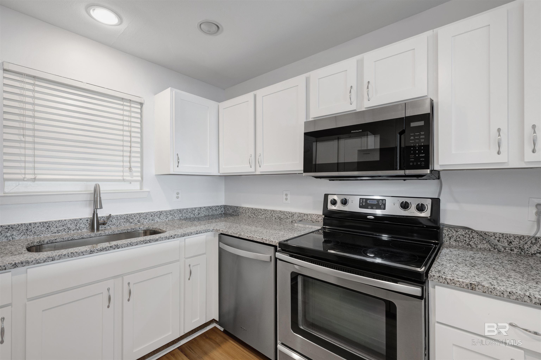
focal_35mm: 15
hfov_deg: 100.4
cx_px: 270
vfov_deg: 77.3
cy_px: 180
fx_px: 225
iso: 400
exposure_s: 1/2.5
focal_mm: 15
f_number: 11
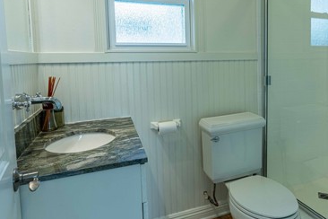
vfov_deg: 45.9
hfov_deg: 63.1
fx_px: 255
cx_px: 229
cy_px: 78
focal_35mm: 28
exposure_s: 1/40
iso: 100
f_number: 11
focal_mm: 16
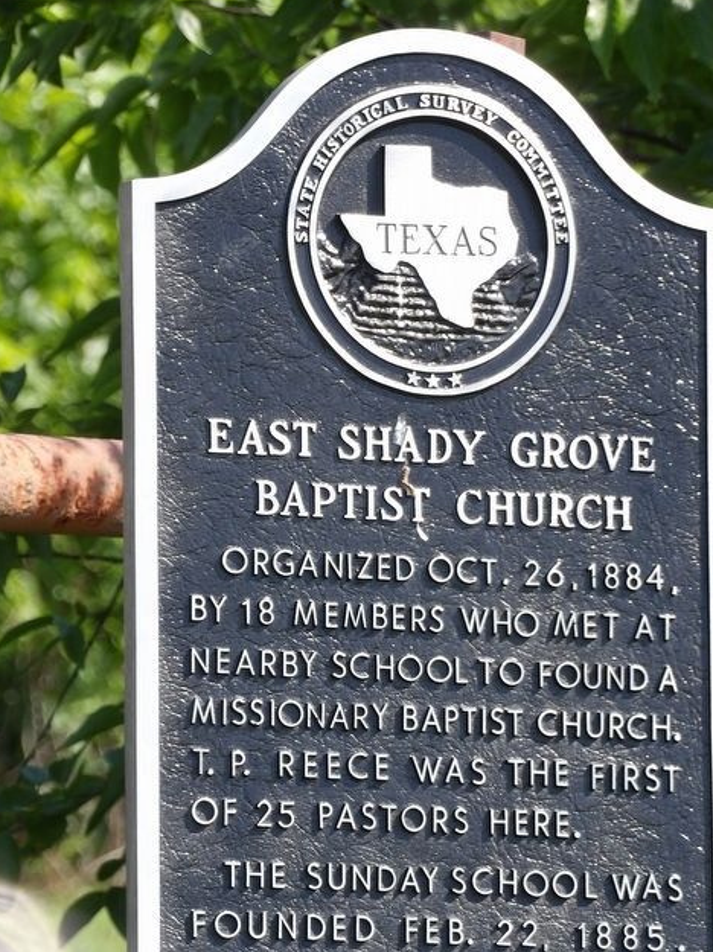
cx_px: 451
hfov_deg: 3.2
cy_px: 593
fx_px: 12783
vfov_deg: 4.3
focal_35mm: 465
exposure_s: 1/258
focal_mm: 65.2
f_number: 4.2
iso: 100
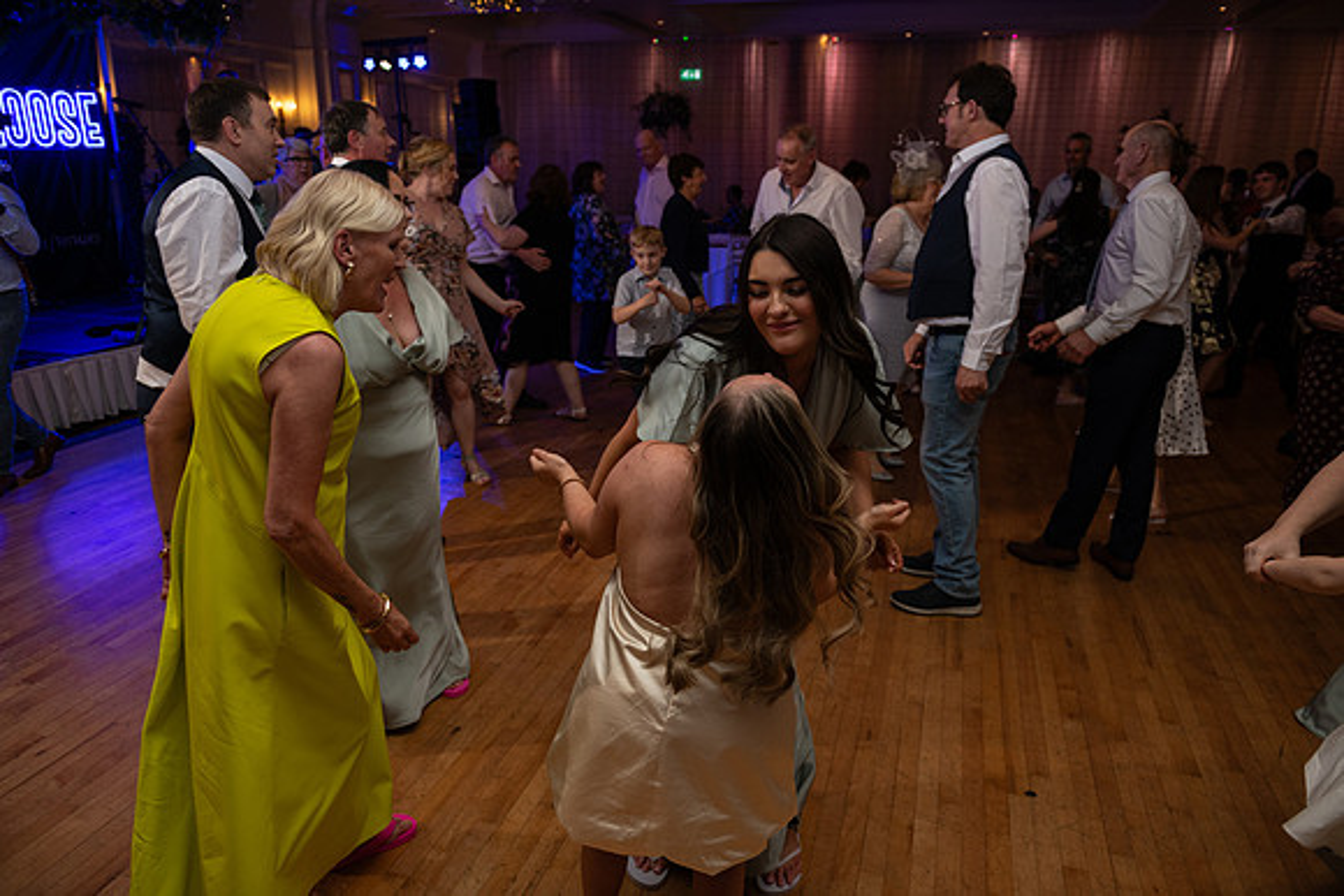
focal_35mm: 24
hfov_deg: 73.7
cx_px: 672
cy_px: 448
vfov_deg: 53.2
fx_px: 896
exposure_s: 1/160
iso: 500
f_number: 3.5
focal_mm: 24
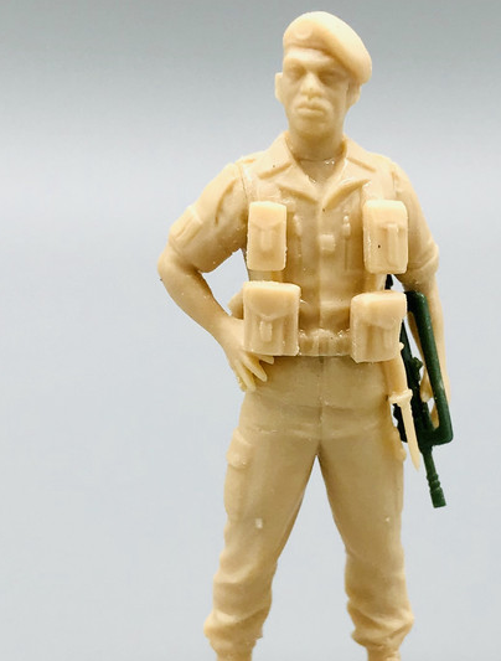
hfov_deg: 34.3
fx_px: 805
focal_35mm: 42
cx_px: 321
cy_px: 376
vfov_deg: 44.5
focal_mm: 3.99
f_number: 1.8
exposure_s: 1/598
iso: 20
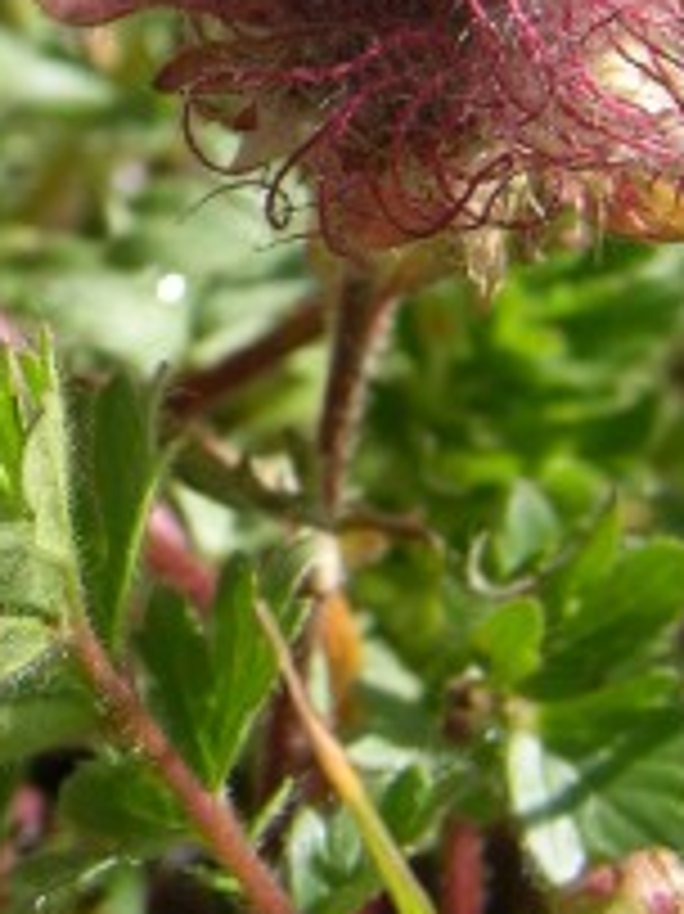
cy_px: -99
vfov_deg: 4.7
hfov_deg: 3.5
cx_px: -374
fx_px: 10998
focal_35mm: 417
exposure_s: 1/223
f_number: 4.6
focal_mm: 27.3
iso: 50
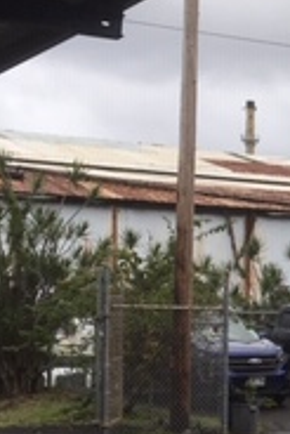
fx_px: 1266
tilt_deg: -2.4
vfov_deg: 19.2
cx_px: 476
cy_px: 370
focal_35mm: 105
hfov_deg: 12.2
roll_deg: -1.7
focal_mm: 4.15
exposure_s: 1/693
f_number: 2.2
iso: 25
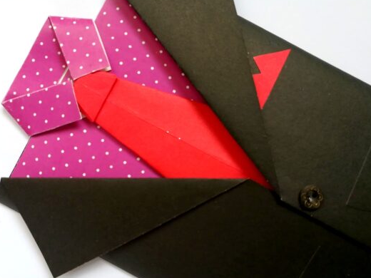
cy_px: 150
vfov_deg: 46.8
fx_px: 322
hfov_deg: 60.0
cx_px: 182
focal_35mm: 30
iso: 80
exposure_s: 1/50
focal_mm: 3.83
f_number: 2.2
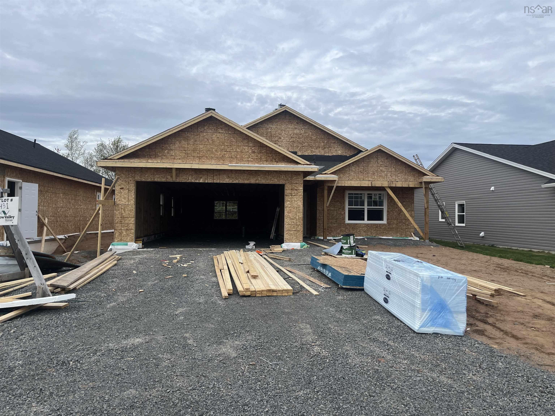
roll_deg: -0.7
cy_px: 208
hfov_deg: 67.3
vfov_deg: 53.1
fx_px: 417
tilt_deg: +1.4
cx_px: 278
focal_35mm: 26
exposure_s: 1/1497
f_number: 1.6
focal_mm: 5.1
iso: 50
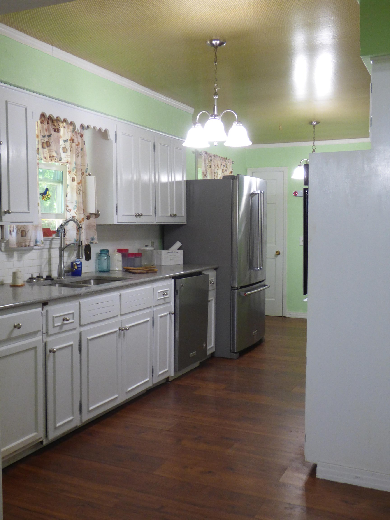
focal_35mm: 37
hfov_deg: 38.7
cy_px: 260
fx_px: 556
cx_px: 195
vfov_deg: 50.1
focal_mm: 6.47
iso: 400
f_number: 3.5
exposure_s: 1/25
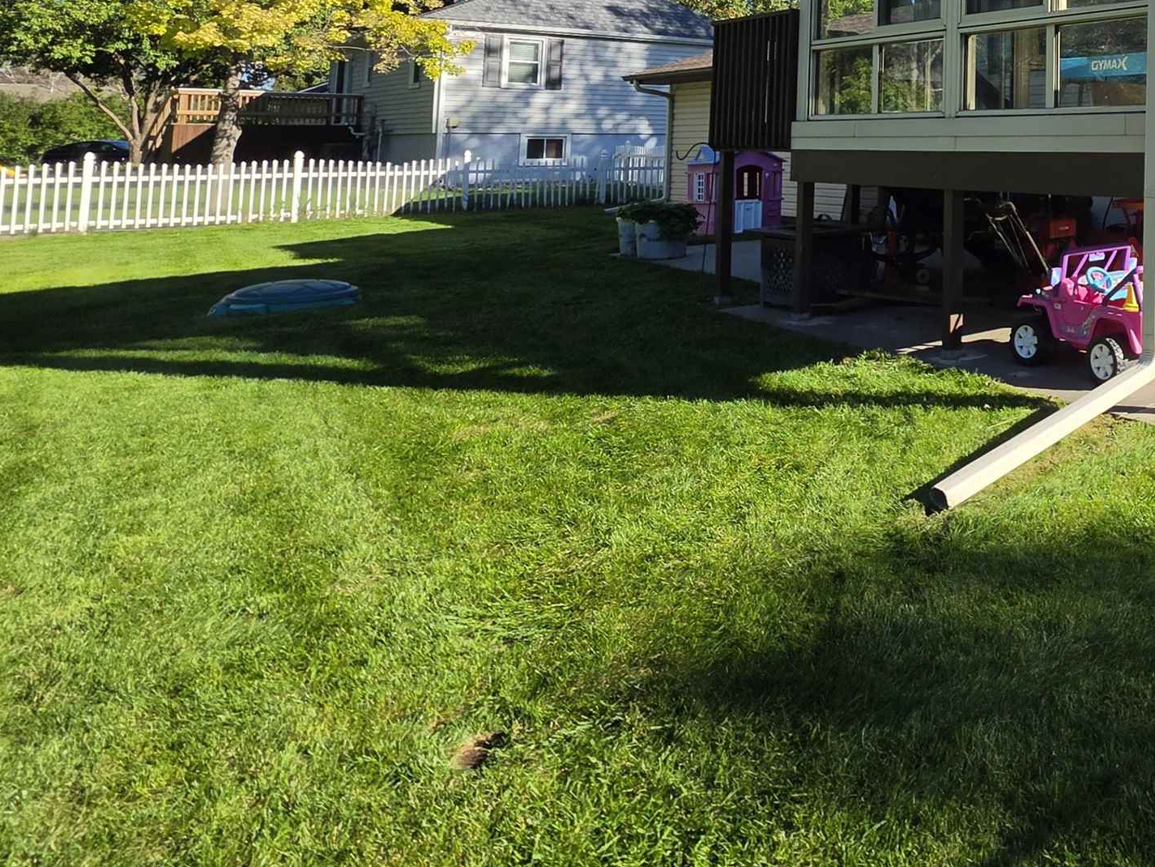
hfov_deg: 49.0
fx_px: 934
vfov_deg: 44.3
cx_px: 1208
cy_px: 55
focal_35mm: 28
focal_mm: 2.2
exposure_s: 1/1387
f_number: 1.9
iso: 32
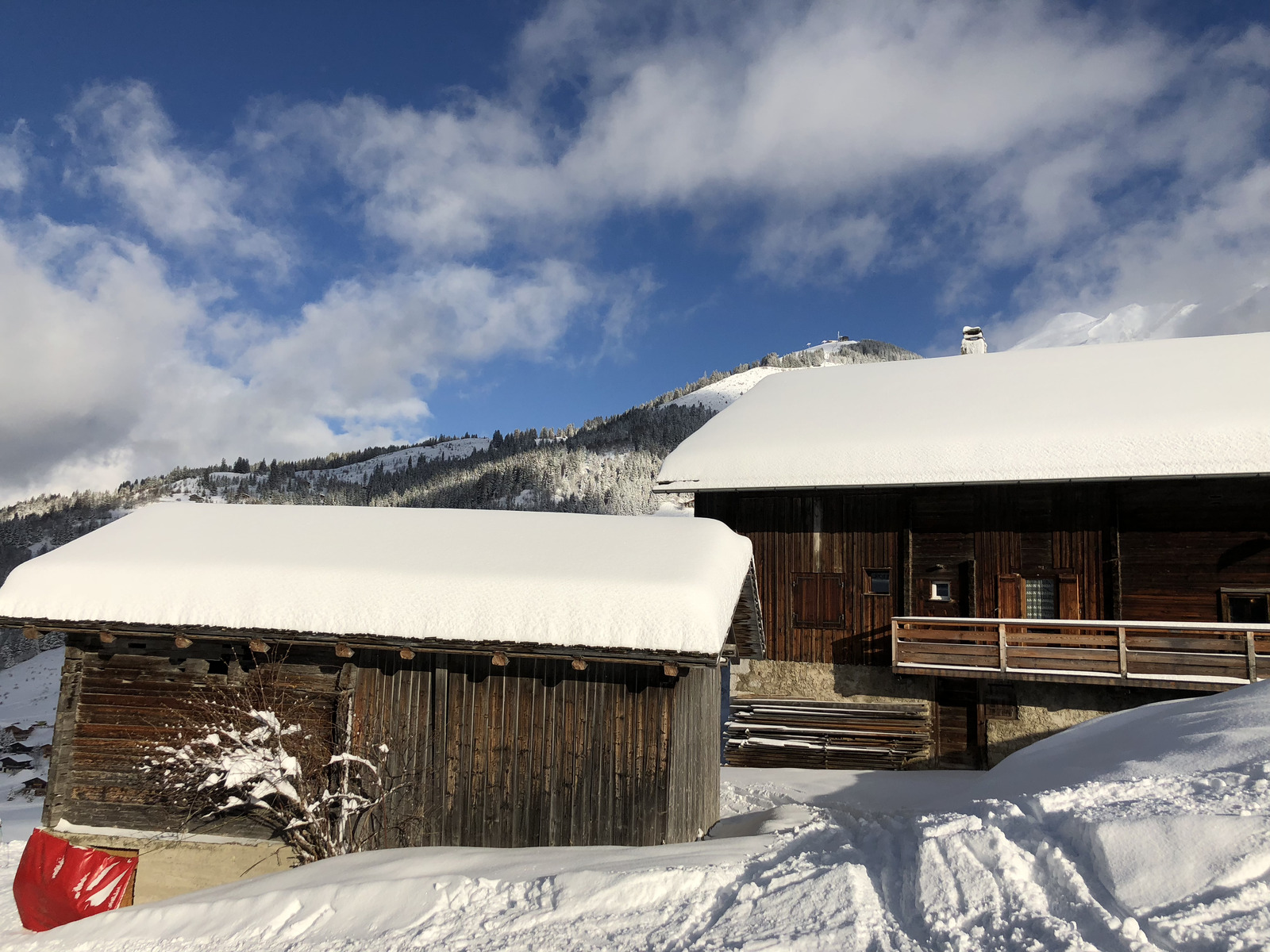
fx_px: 1027
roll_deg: -1.2
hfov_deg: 63.4
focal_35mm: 28
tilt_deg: +10.5
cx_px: 635
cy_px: 476
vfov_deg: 49.7
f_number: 1.8
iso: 20
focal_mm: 4
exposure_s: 1/4808
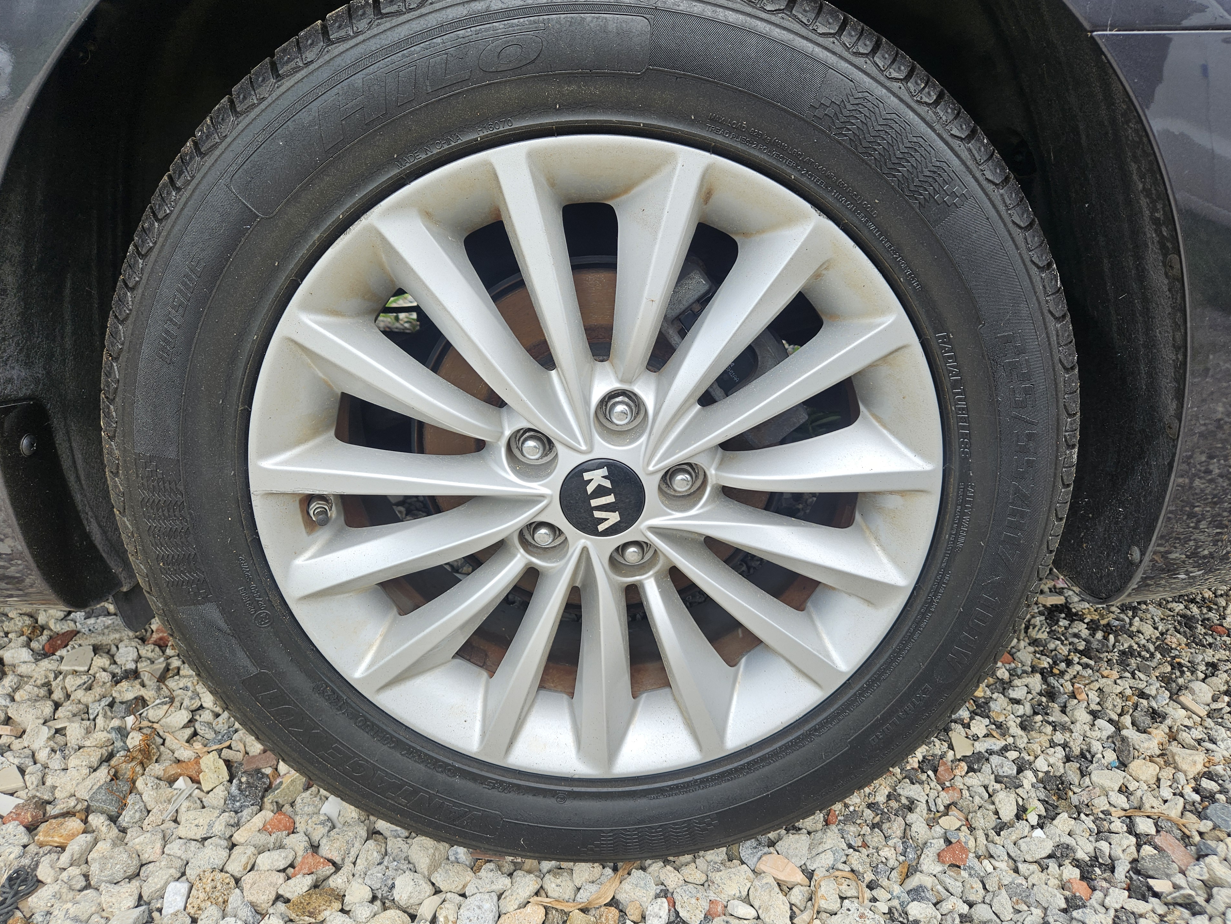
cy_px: 465
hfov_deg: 71.6
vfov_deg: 56.8
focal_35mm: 24
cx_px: 633
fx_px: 854
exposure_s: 1/518
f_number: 1.8
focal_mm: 5.4
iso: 25
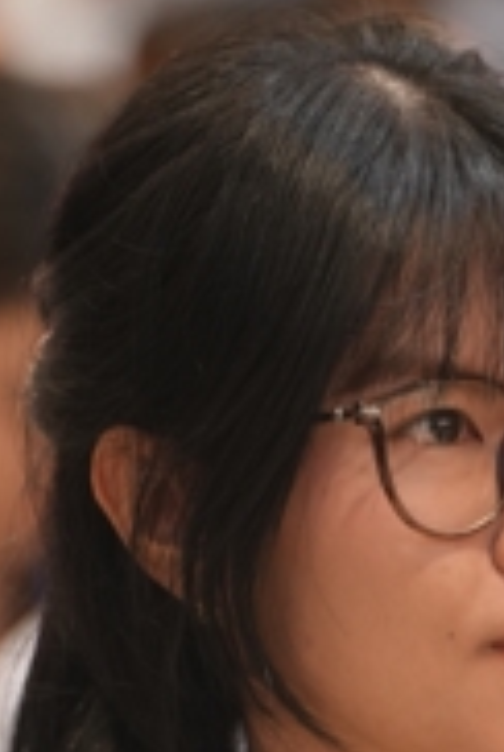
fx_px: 9393
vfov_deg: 4.5
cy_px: 1194
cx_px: 556
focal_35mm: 449
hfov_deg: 3.1
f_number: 2.8
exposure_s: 1/80
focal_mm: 126
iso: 1250
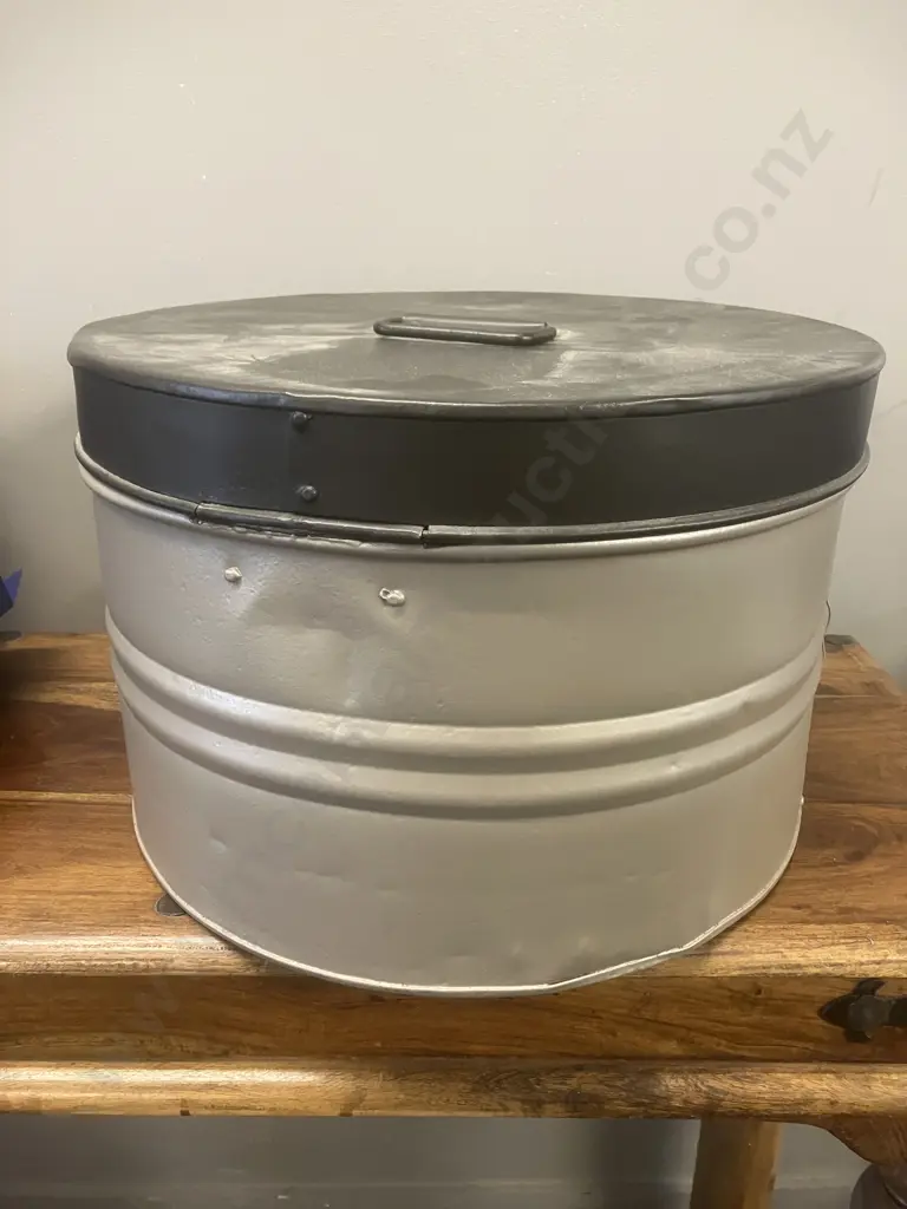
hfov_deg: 49.7
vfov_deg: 63.4
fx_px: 978
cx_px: 454
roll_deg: -0.2
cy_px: 604
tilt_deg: -19.9
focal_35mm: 28
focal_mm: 3.99
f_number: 1.8
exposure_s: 1/33
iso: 250
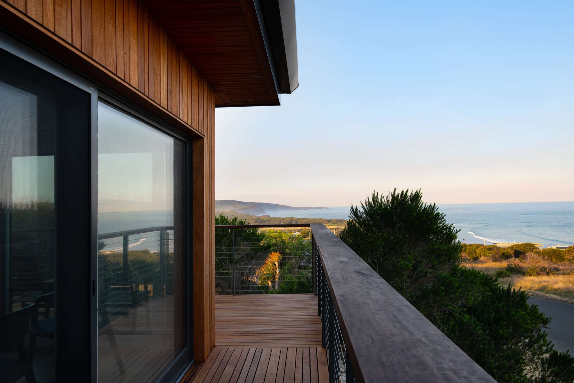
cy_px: 192
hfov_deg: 67.4
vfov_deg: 47.9
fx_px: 430
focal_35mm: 27
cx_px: 287
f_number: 11
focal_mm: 27
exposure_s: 1/60
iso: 200
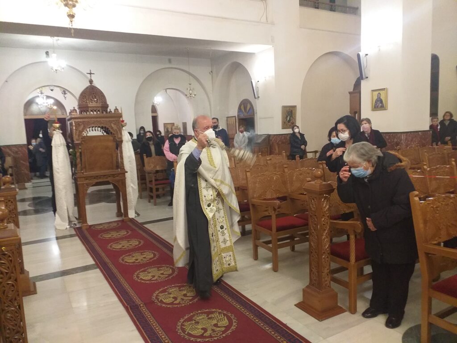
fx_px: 356
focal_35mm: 27
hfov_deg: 65.3
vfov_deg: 51.4
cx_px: 228
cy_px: 172
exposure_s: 1/25
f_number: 1.9
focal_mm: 3.6
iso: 320
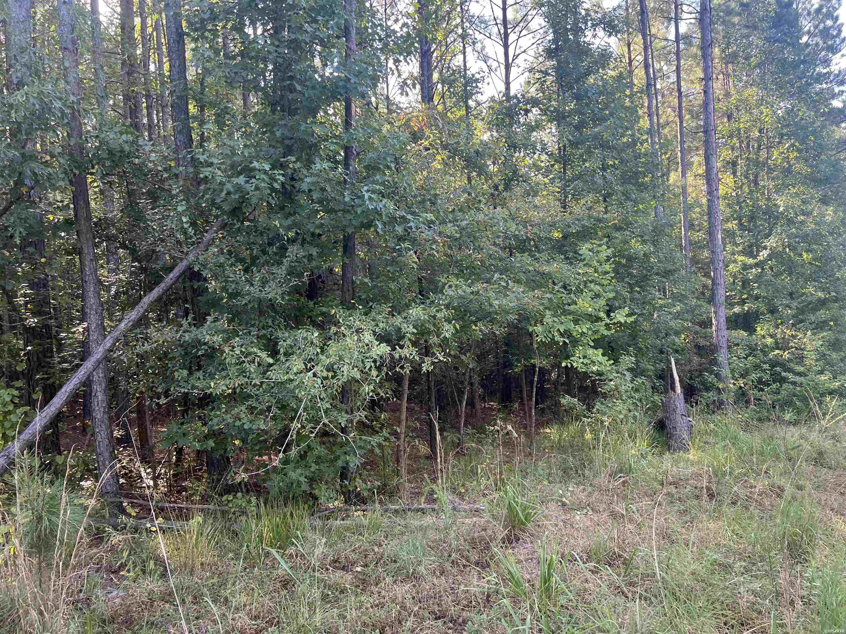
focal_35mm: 26
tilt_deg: -0.8
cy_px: 317
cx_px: 423
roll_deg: +5.5
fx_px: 635
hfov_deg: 67.3
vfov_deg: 53.1
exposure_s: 1/121
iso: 50
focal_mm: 5.7
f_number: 1.5
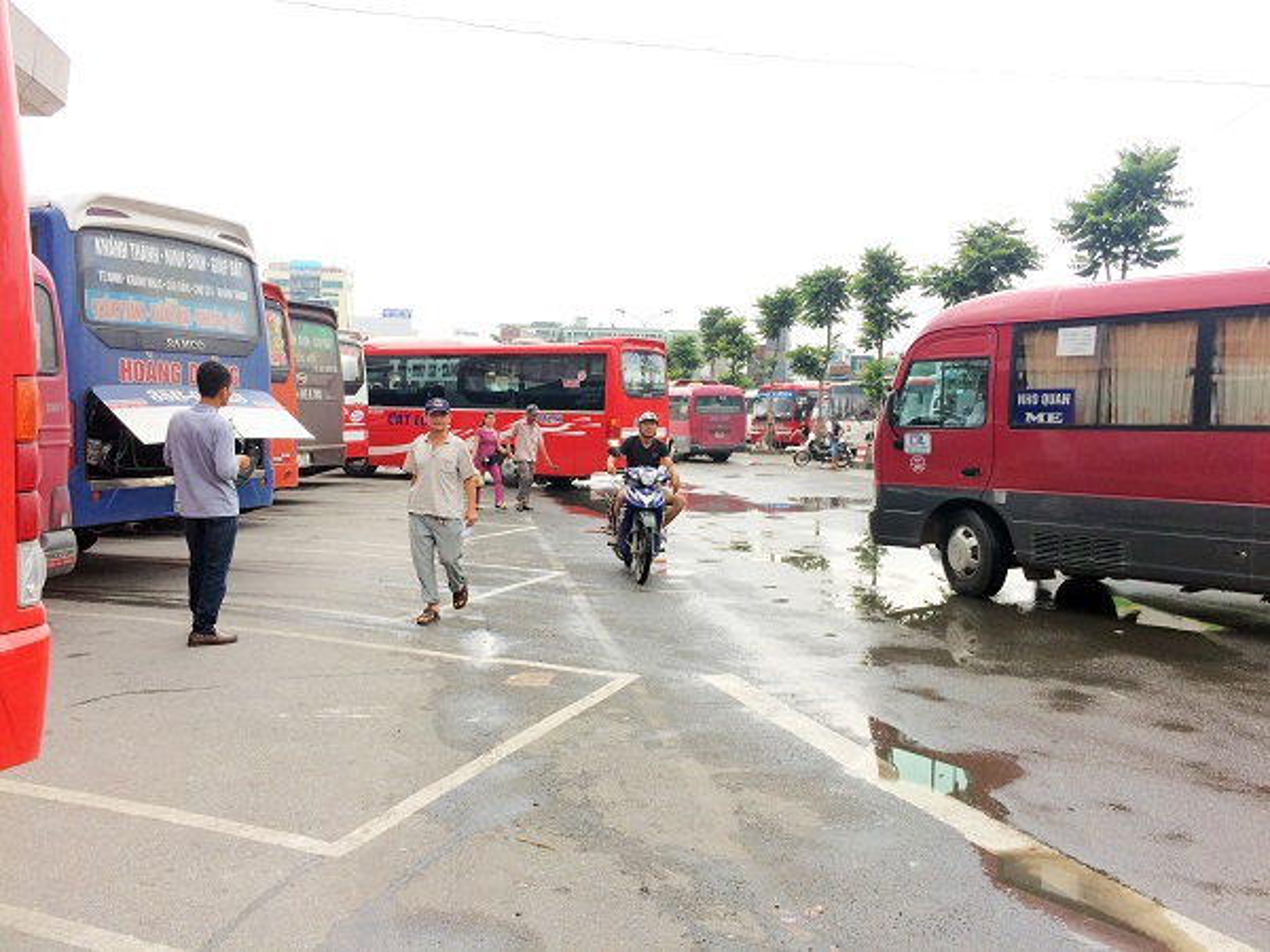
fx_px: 1064
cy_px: 476
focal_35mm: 29
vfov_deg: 48.2
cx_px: 635
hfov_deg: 61.7
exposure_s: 1/285
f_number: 2.2
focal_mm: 4.15
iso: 32
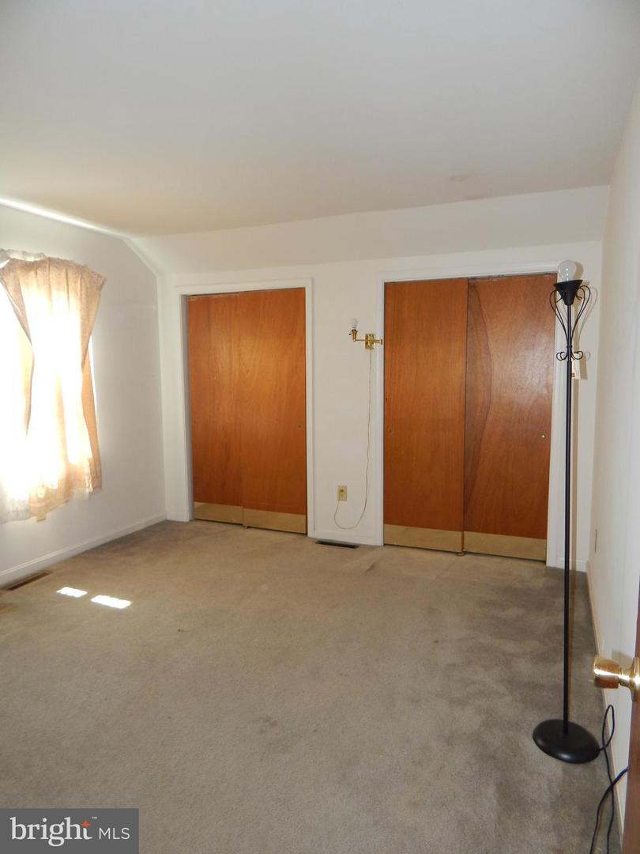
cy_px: 427
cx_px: 320
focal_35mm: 22
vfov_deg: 76.4
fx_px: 542
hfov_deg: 61.1
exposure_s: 1/30
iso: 200
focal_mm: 4
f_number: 3
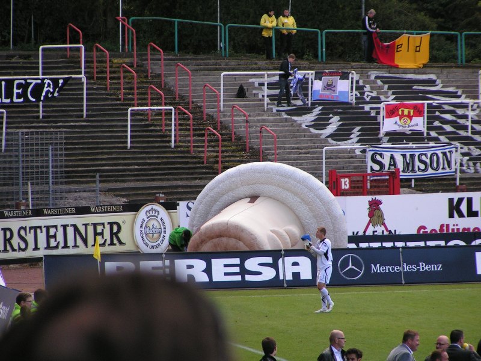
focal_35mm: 326
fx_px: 4530
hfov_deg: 6.1
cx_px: 240
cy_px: 180
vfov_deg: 4.6
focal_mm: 49.8
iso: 100
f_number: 3.5
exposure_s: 1/400
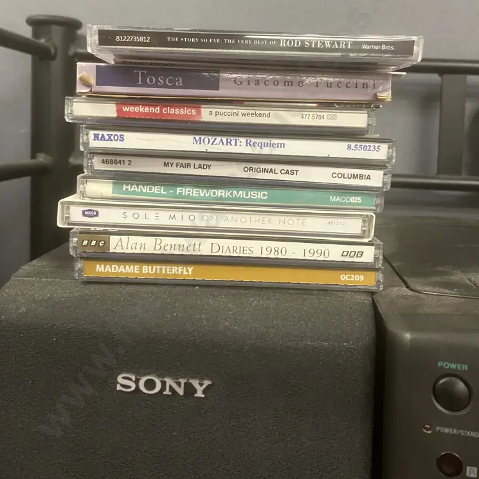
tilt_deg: -3.2
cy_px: 173
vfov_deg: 47.9
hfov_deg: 48.4
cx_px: 243
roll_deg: -1.4
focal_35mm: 34
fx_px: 532
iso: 320
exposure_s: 1/33
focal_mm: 3.99
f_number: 1.8
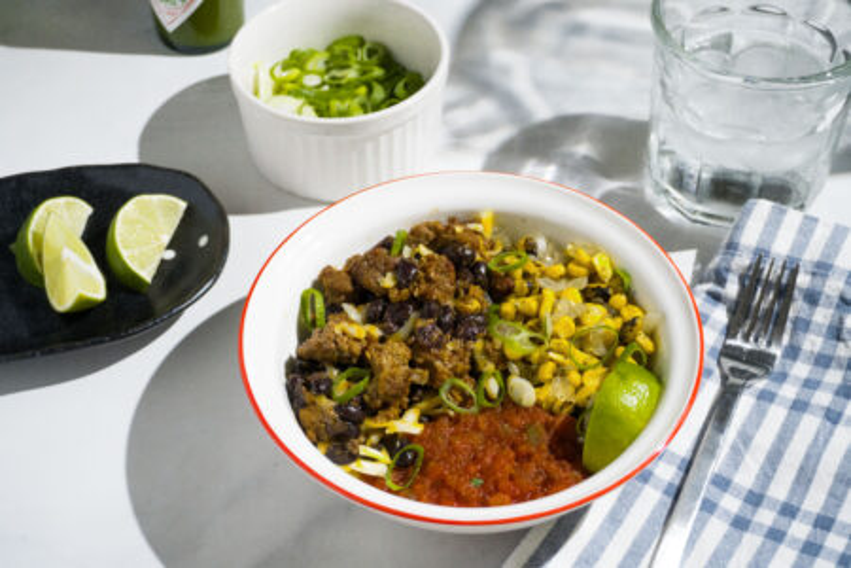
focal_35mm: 54
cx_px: 426
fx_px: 1276
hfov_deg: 36.9
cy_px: 284
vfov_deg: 25.1
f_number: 5.6
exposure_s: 1/160
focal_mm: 36
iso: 1250
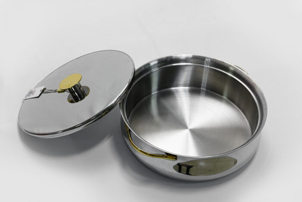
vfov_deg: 22.0
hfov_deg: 32.4
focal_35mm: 62
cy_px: 101
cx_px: 151
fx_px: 521
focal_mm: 62
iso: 3200
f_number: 13
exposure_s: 1/100
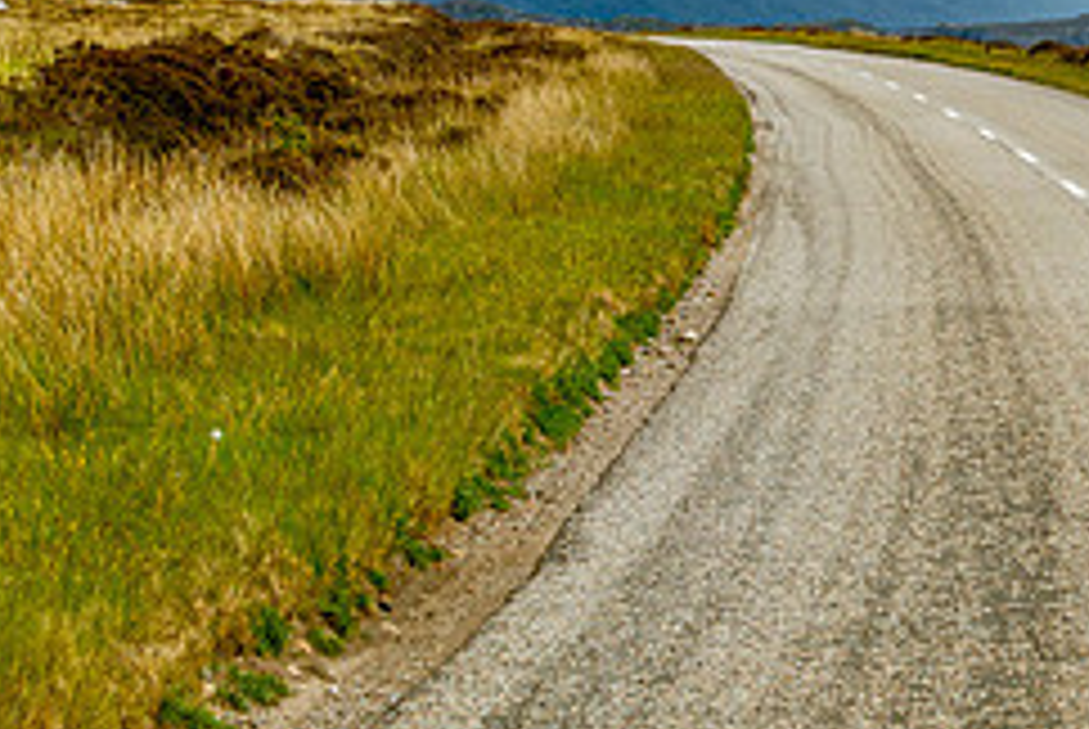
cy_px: 124
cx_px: 1269
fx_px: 4785
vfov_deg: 8.7
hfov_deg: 12.7
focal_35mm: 158
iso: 125
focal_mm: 24.28
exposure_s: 1/250
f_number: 7.1
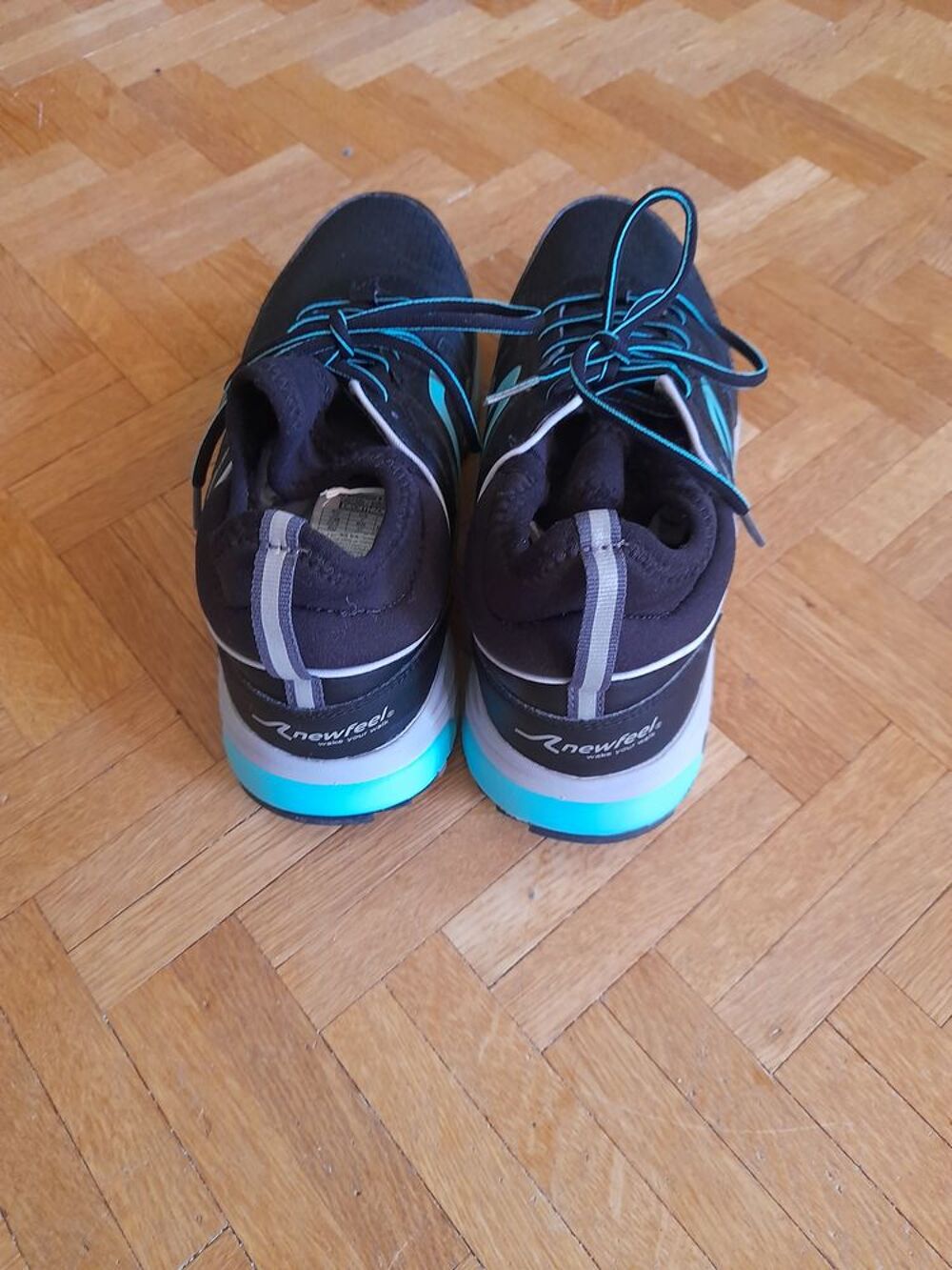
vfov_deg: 69.4
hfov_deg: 54.9
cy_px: 635
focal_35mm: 25
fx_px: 917
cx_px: 476
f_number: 2
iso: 320
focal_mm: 4.6
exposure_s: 1/33
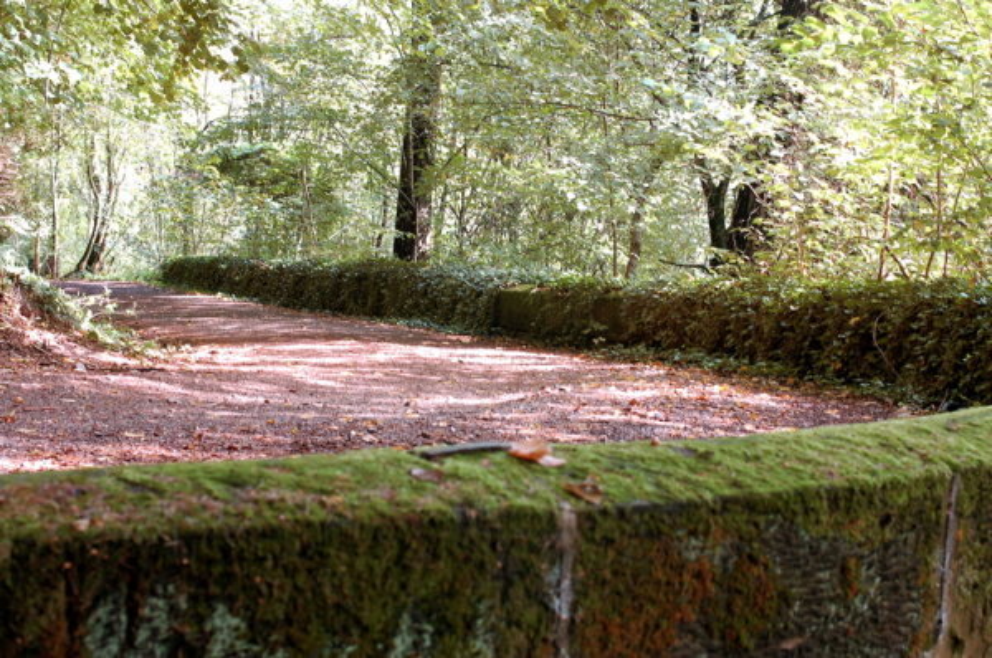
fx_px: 2063
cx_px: 496
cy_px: 329
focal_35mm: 75
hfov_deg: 27.0
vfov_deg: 18.1
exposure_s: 1/30
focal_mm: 50
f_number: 7.1
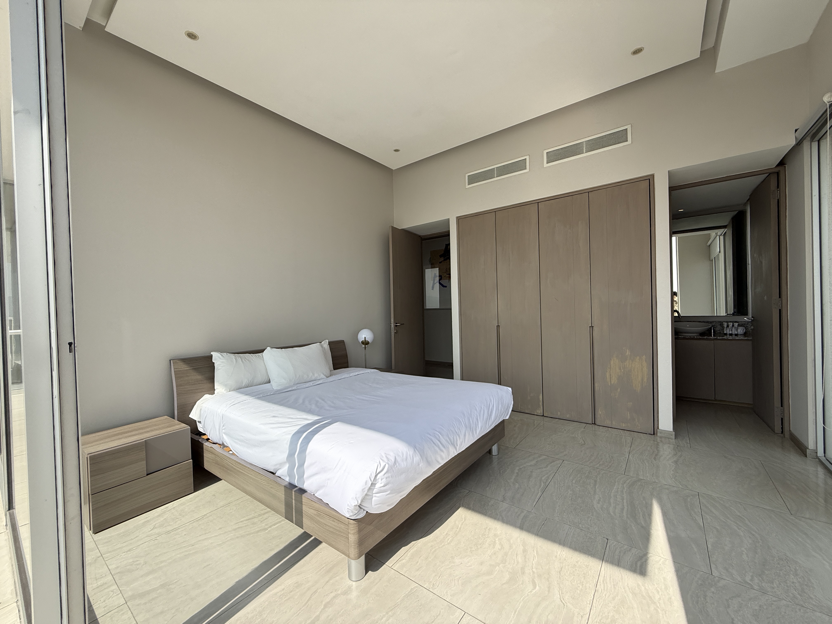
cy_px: 312
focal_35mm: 14
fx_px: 336
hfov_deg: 102.1
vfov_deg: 85.7
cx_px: 416
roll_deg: +0.6
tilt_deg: -0.3
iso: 64
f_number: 2.2
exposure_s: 1/1848
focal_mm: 2.22
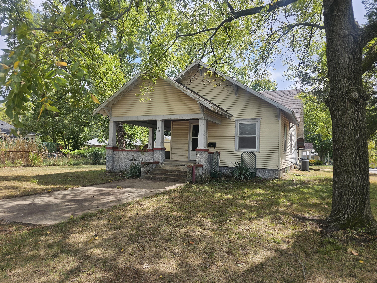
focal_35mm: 23
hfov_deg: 73.9
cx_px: 188
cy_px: 142
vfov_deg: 58.9
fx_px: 250
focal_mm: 6.3
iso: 10
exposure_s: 1/343
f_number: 1.7
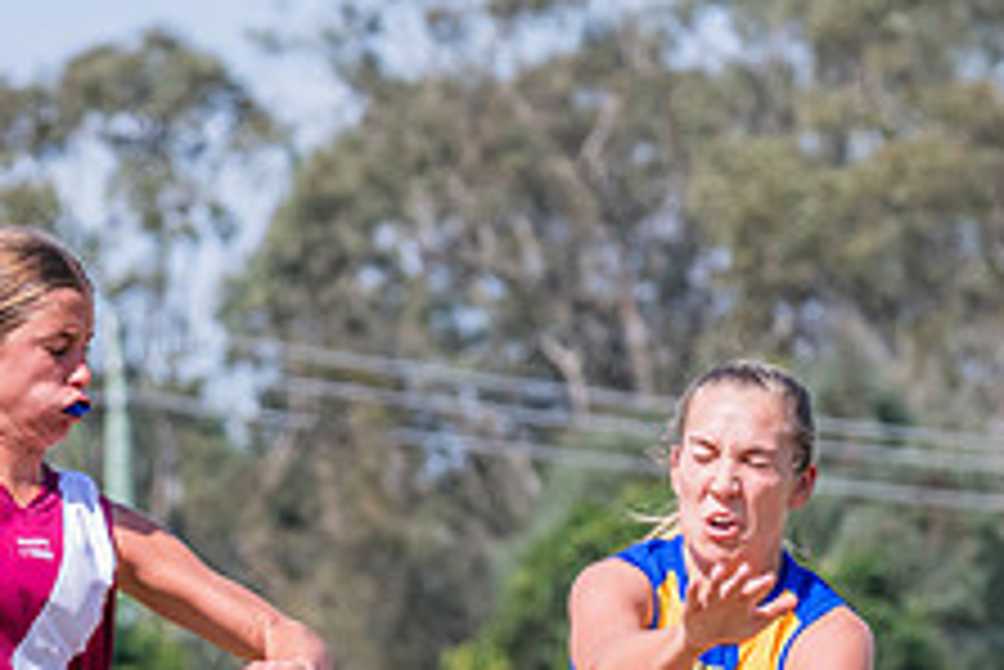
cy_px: 861
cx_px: 288
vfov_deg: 2.2
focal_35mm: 624
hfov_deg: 3.3
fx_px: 17413
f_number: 11
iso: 800
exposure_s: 1/1250
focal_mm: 240
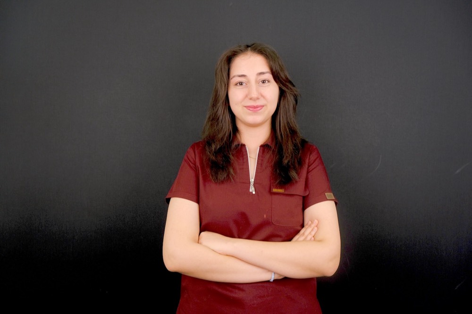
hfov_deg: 58.7
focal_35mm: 32
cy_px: 157
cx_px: 236
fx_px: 419
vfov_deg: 41.1
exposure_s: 1/30
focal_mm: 21.2
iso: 200
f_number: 7.1
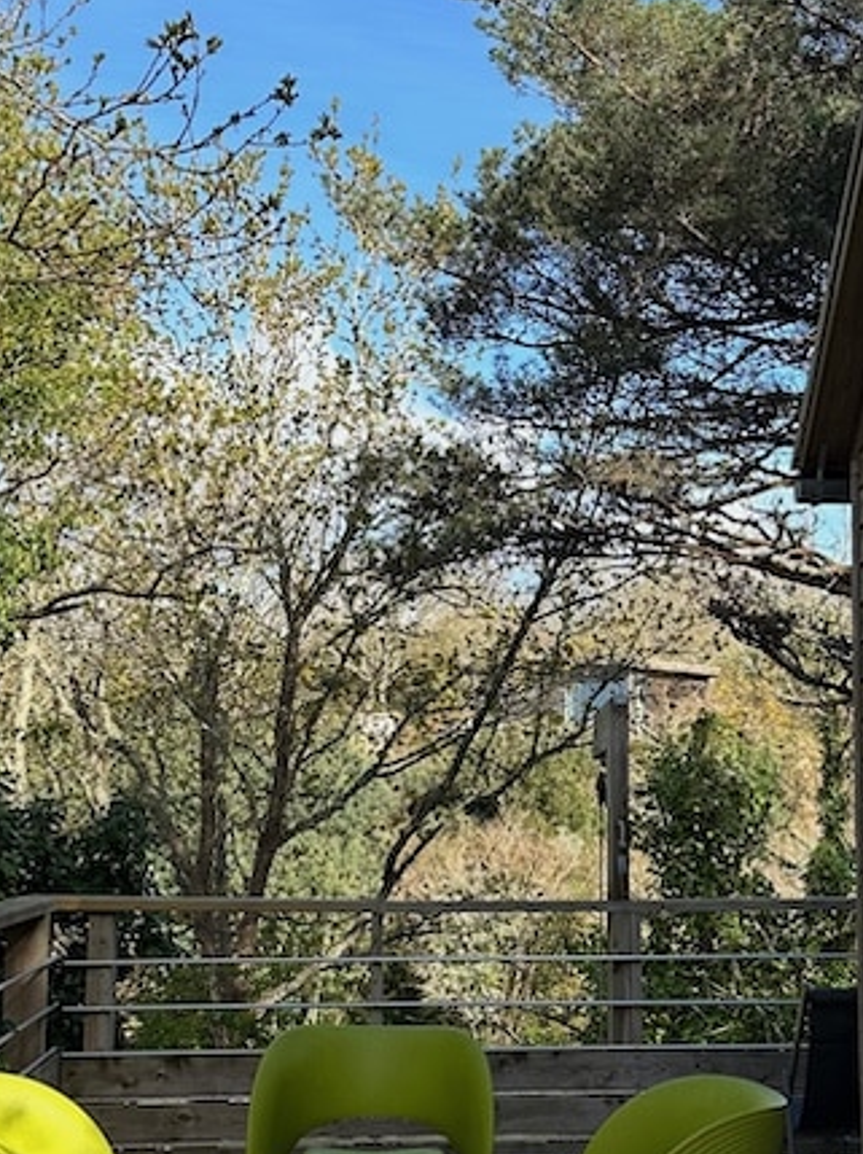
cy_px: 675
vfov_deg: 34.3
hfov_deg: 25.9
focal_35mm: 56
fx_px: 1864
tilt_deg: +3.9
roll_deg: -1.1
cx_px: 586
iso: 80
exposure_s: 1/1692
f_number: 1.78
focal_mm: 6.86
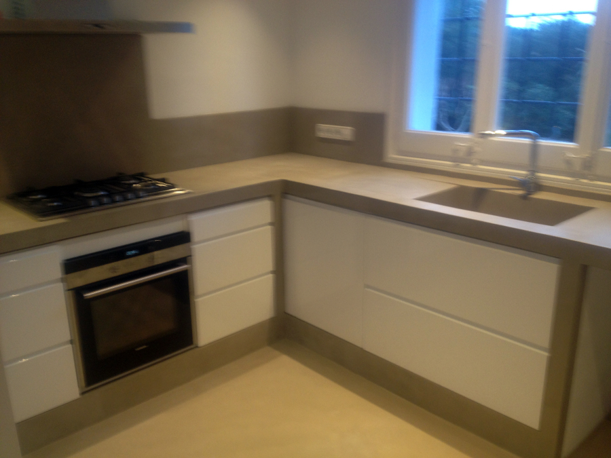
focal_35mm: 35
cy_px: 229
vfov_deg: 40.7
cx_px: 306
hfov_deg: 52.6
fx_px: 618
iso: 64
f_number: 2.4
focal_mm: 4.28
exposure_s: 1/20
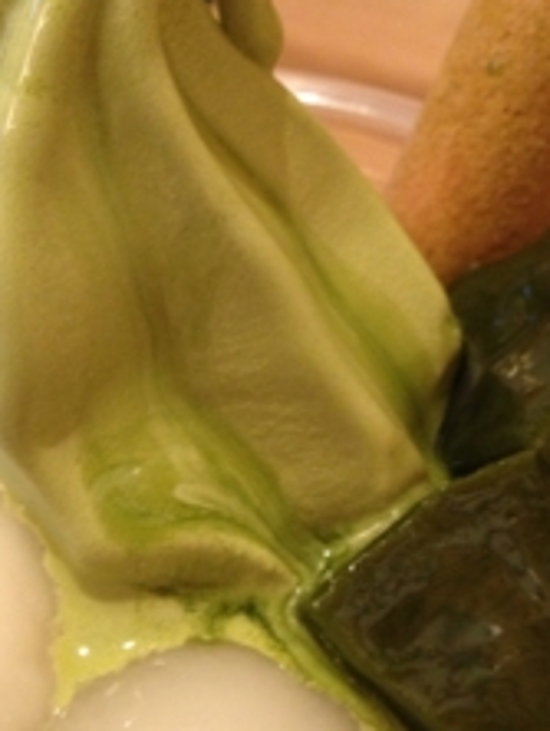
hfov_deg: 23.2
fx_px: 1332
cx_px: 188
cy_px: 366
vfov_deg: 30.7
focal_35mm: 63
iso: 320
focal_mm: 4.28
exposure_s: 1/20
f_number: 2.4
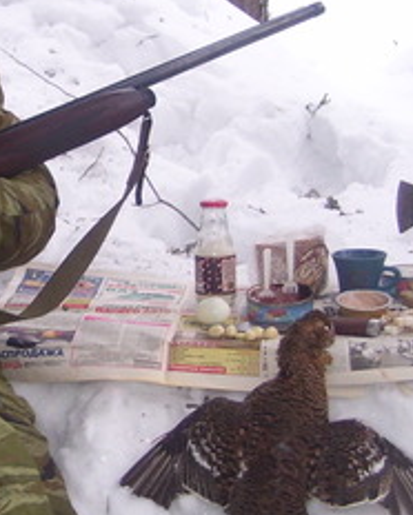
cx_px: 24
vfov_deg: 17.6
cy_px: 250
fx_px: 1663
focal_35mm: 109
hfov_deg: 14.0
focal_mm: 6
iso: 80
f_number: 2.7
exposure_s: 1/60
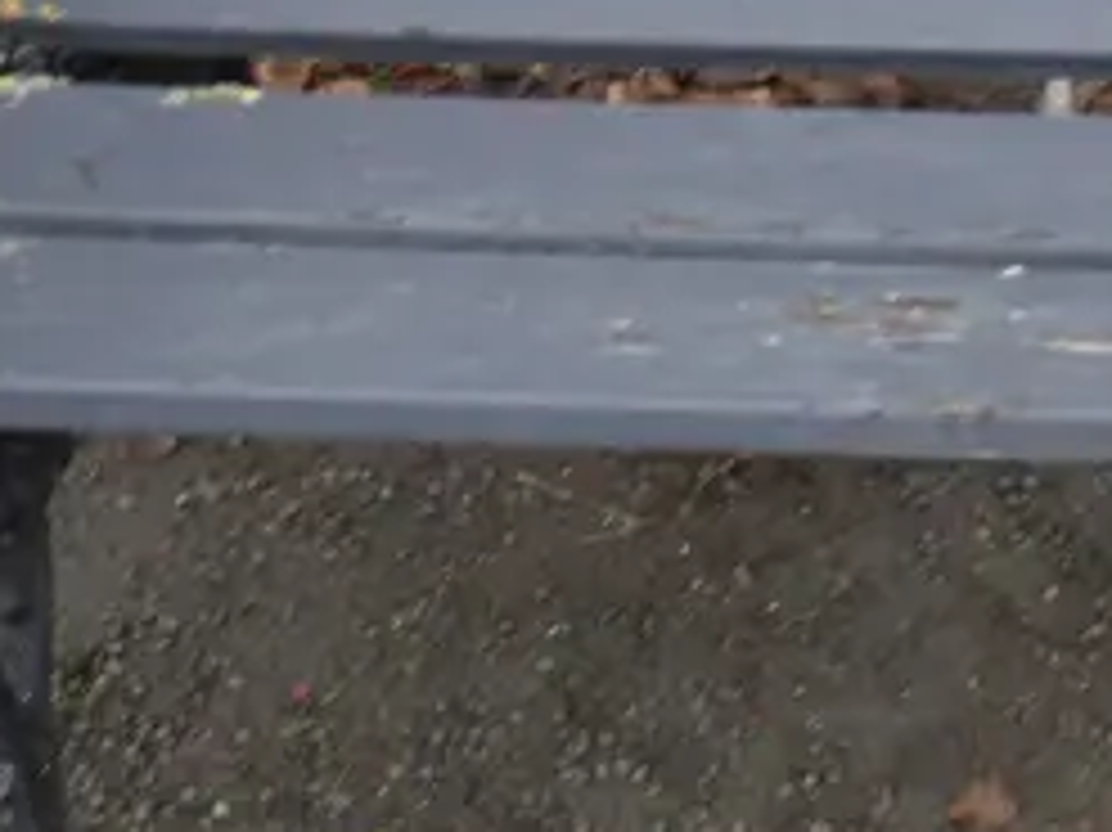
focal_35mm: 116
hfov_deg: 15.8
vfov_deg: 12.7
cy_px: 99
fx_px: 3725
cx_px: 1580
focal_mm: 14
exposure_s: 1/100
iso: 200
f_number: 3.5
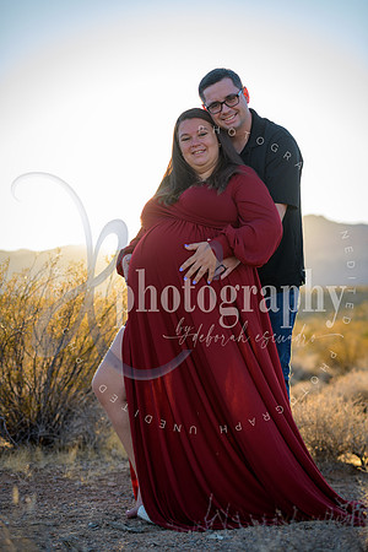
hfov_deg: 16.7
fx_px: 1257
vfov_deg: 24.8
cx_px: 184
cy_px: 276
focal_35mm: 82
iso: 250
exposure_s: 1/800
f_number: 3.5
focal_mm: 82
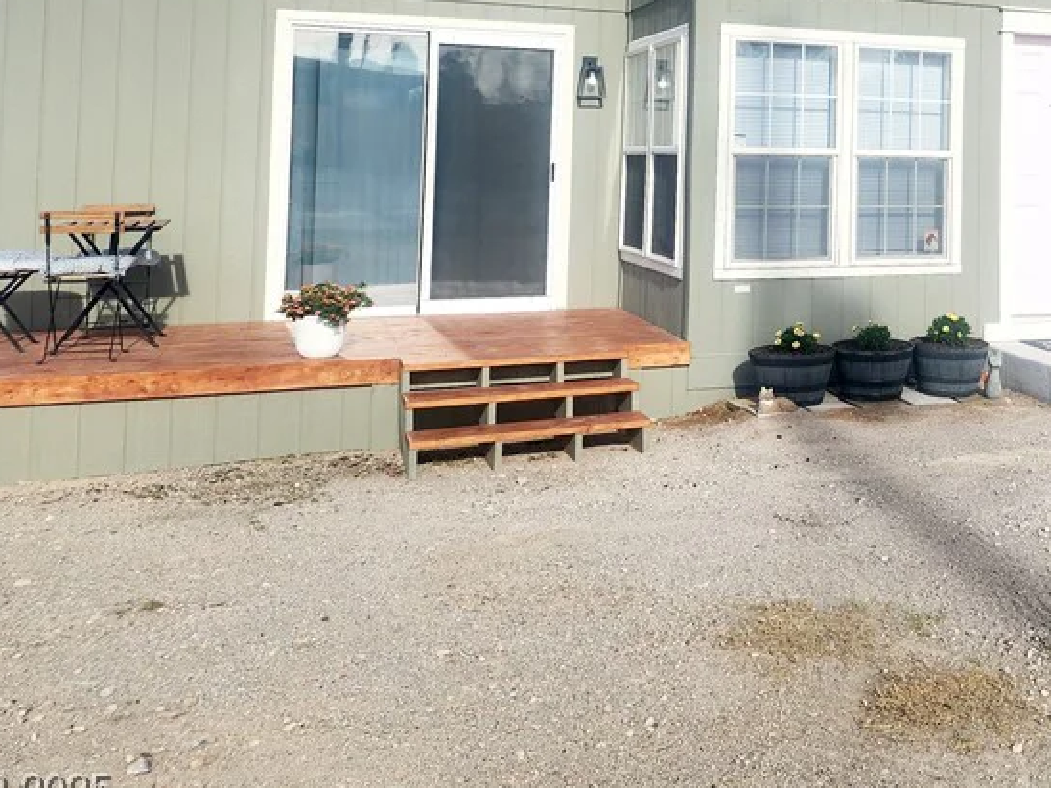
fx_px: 1306
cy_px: 96
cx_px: 899
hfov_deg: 41.2
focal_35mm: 43
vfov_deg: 32.1
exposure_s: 1/1429
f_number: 1.8
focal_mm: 6.4
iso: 12
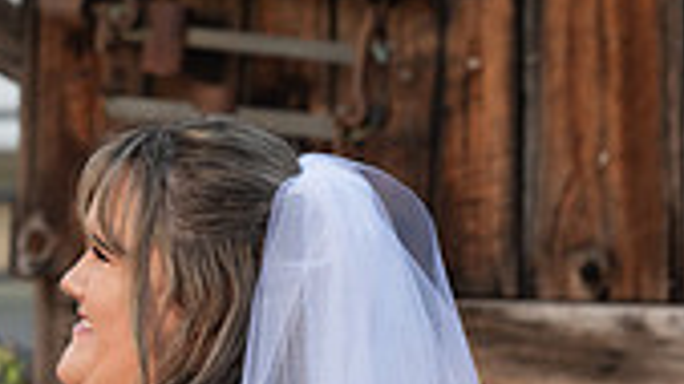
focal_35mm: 454
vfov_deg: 2.7
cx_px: 49
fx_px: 8233
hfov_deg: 4.8
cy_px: 532
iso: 400
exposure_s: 1/160
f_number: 5.6
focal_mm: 126
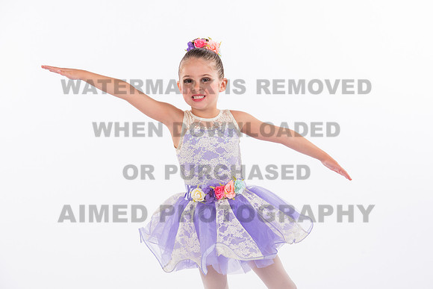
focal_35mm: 162
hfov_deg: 12.7
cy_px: 148
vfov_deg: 8.5
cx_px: 220
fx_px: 1951
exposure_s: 1/160
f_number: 11
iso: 320
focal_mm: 150
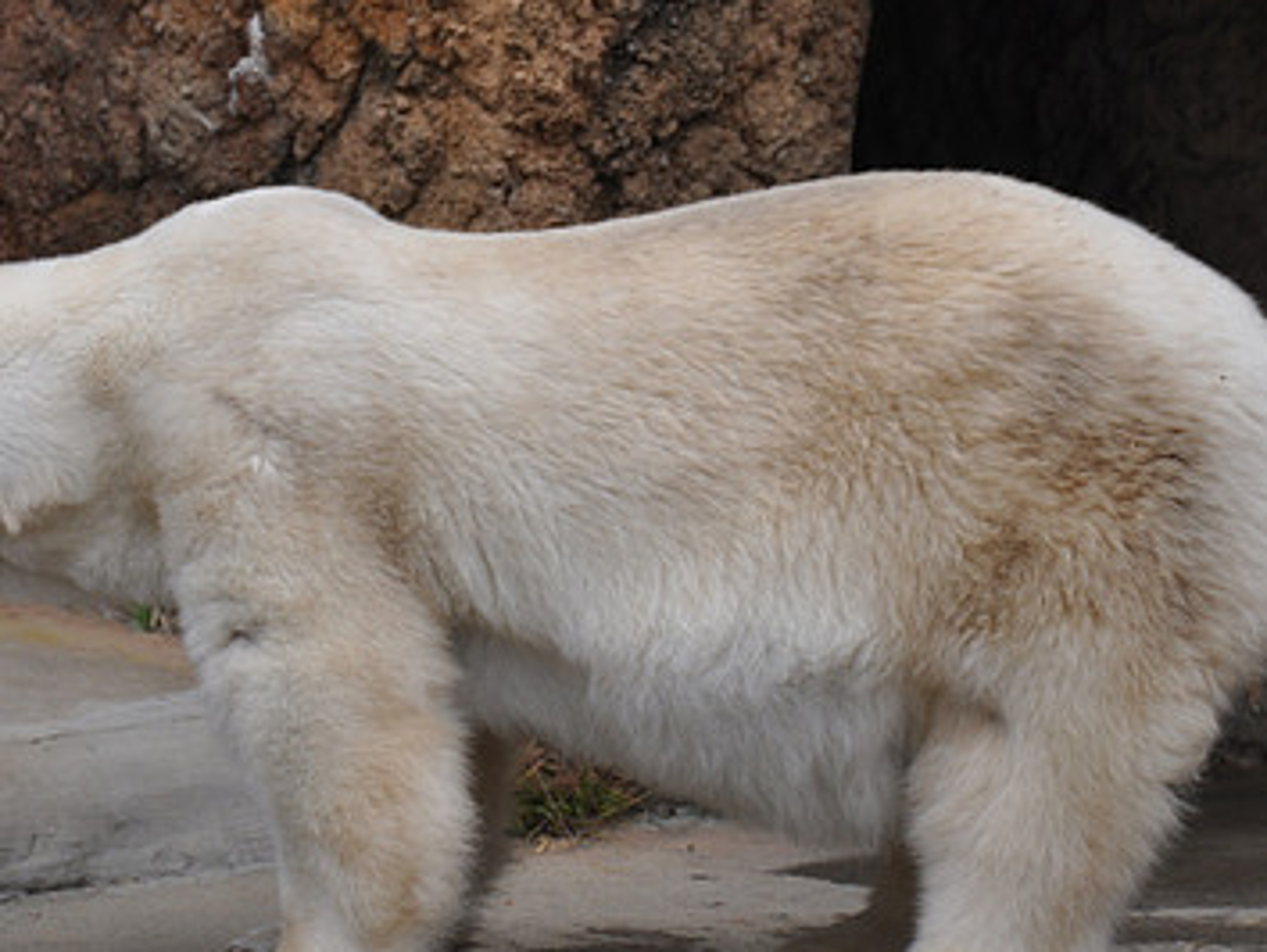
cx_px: 465
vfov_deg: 2.9
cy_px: 592
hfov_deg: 3.8
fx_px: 19009
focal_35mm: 519
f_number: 5.6
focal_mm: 220
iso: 320
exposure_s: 1/800
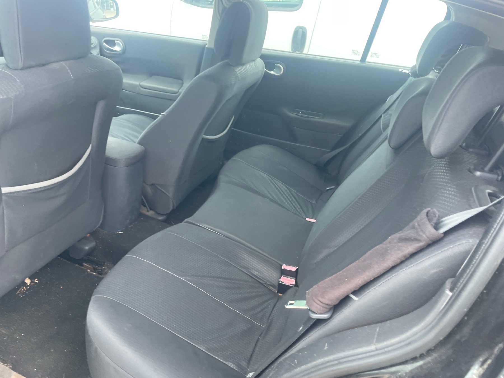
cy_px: 189
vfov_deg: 53.1
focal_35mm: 26
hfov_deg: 67.3
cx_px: 252
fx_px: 379
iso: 50
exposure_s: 1/121
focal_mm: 4.2
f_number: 1.6
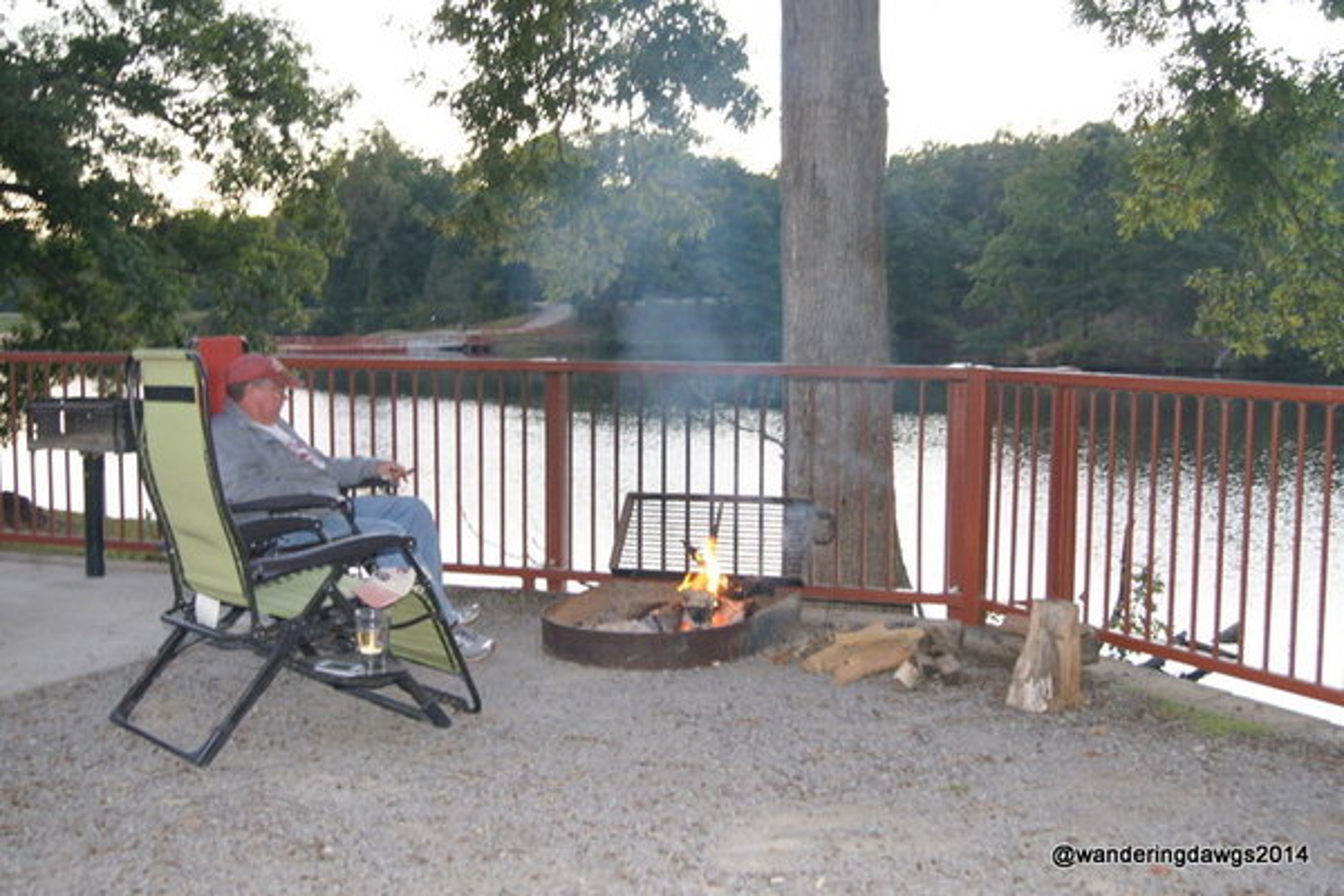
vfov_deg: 31.9
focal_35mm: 42
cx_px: 672
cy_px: 448
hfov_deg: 46.4
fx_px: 1568
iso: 500
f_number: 4.5
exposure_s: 1/15
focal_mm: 28
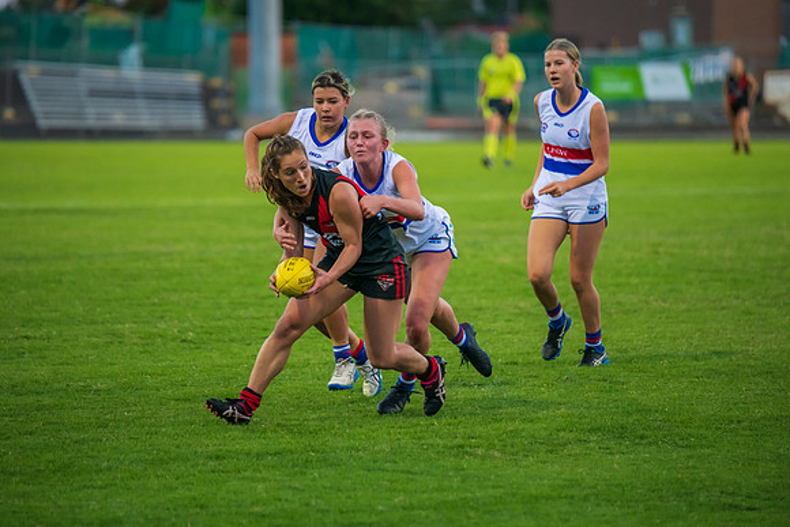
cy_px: 270
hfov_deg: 8.7
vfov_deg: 5.8
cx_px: 405
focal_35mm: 236
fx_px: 5172
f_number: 2.8
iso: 1600
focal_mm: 200
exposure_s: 1/1000
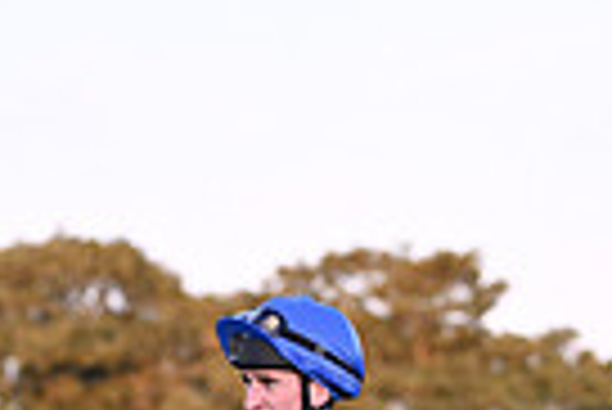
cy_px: 831
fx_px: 6875
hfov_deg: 5.1
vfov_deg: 3.4
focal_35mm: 404
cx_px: 392
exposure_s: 1/2000
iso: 2000
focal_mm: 95
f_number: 3.2
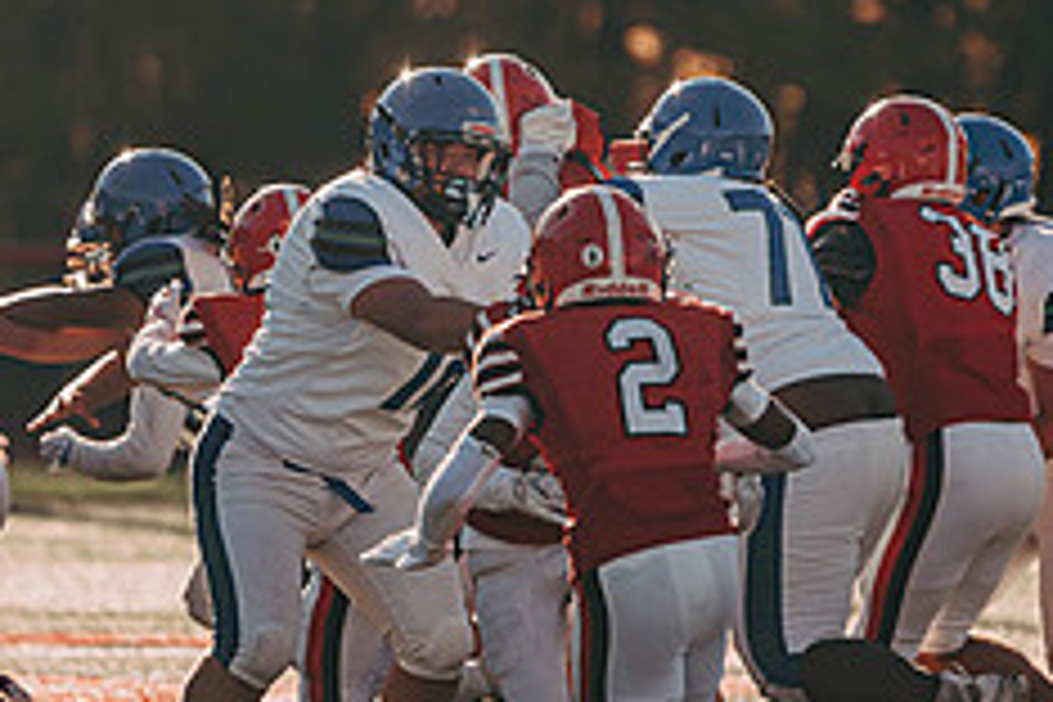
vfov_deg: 2.8
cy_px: 241
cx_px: 531
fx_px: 14478
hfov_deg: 4.2
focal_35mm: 495
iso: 125
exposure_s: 1/3200
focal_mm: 200
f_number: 2.8
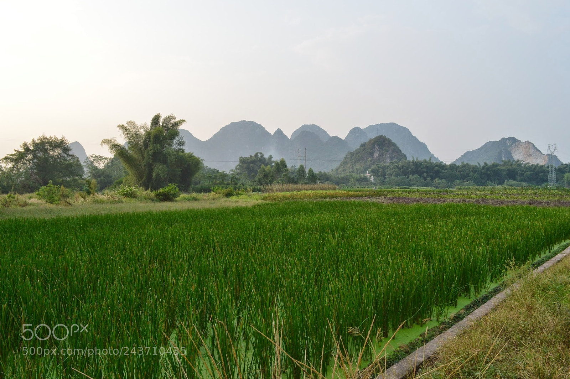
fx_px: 475
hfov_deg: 62.0
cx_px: 285
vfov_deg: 43.5
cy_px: 190
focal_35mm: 30
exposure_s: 1/160
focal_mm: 20
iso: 400
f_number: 10
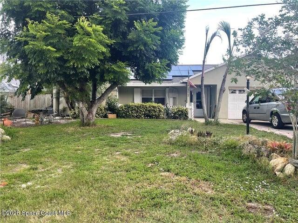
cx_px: 149
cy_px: 112
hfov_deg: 67.3
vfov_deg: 53.1
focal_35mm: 26
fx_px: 224
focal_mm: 4.2
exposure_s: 1/121
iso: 40
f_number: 1.6
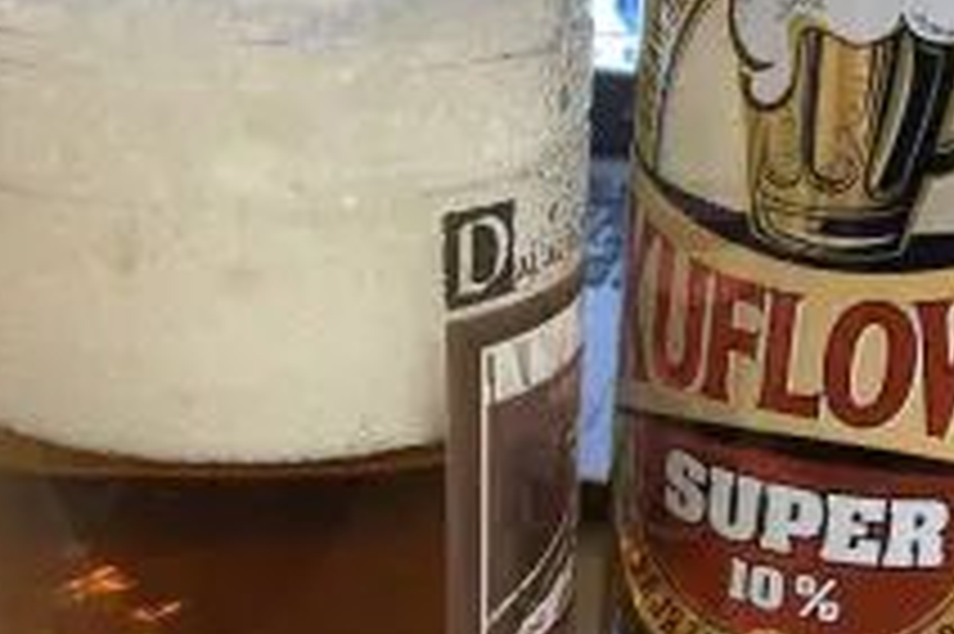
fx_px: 1509
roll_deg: -1.7
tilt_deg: -24.7
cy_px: 405
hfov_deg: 35.1
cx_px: 504
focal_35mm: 57
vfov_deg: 23.7
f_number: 1.8
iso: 320
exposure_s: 1/30
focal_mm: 3
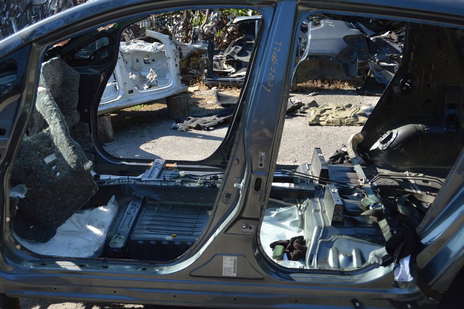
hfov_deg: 46.4
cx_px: 232
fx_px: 541
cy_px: 154
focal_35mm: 42
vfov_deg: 31.8
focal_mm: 28
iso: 100
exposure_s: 1/160
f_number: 6.3
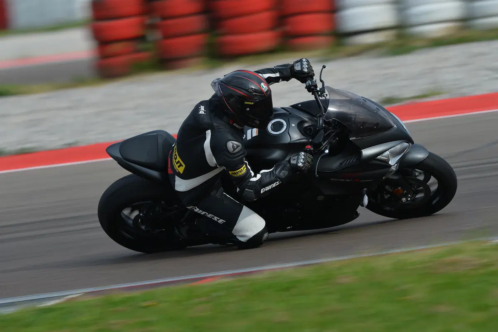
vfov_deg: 2.3
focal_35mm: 600
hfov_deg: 3.4
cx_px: 249
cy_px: 166
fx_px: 8296
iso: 125
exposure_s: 1/250
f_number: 11
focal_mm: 600
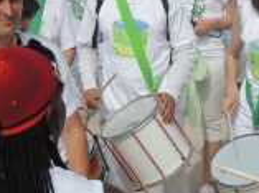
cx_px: 136
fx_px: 1112
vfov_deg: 9.8
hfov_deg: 13.3
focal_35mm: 149
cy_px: -15
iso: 100
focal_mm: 6.2
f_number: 3.3
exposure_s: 1/1250
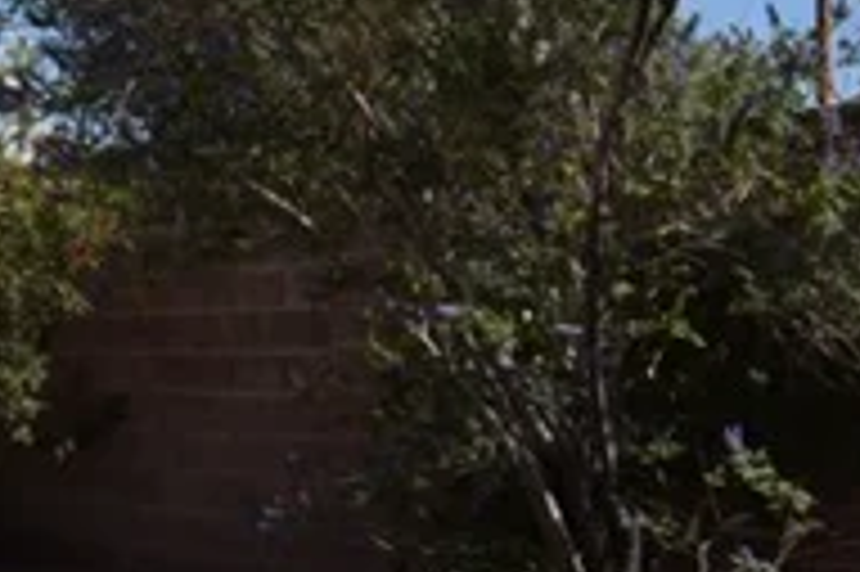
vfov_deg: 15.4
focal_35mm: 89
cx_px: -158
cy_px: 367
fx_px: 2117
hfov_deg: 21.4
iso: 100
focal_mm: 11
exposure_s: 1/200
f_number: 11
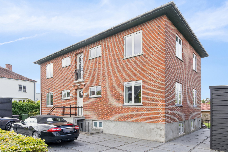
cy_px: 76
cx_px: 114
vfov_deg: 59.5
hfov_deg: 81.2
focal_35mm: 21
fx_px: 133
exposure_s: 1/100
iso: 200
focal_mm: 14
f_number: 8
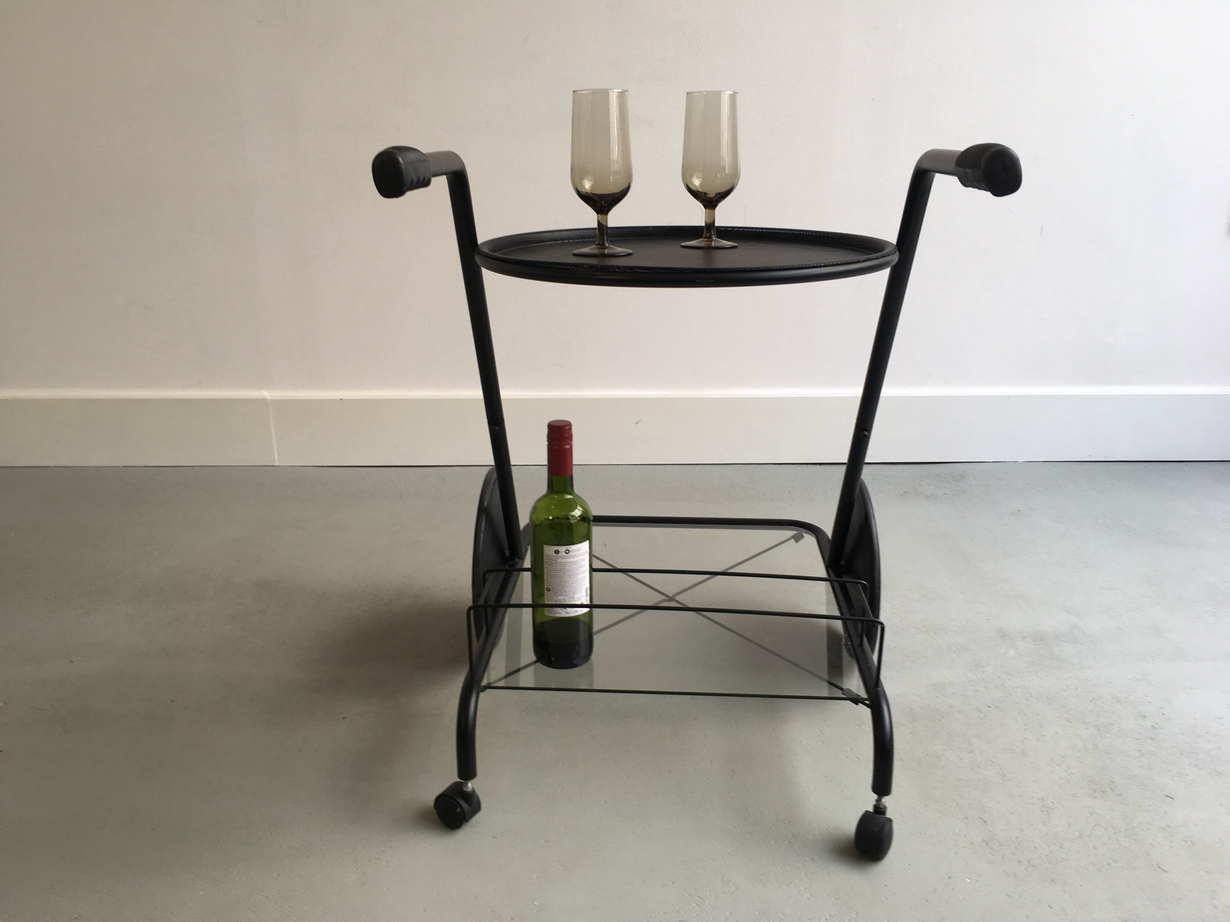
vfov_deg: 48.2
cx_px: 615
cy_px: 461
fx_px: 1030
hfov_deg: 61.7
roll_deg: -0.5
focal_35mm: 29
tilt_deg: -20.8
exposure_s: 1/50
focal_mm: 4.15
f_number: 2.2
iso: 25
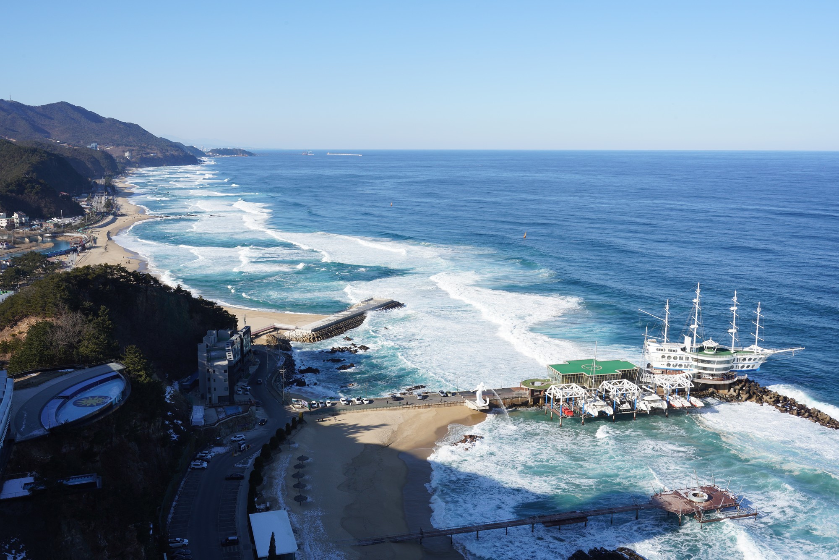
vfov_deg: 38.9
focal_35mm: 34
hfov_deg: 55.8
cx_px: 420
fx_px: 792
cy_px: 280
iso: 200
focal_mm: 34
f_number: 18
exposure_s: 1/100
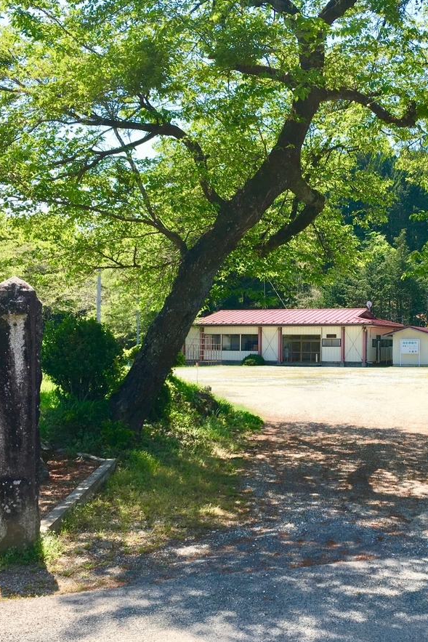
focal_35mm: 41
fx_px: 731
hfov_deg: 32.1
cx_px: 316
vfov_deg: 47.4
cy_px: 322
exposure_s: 1/810
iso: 25
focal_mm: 4.15
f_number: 2.2
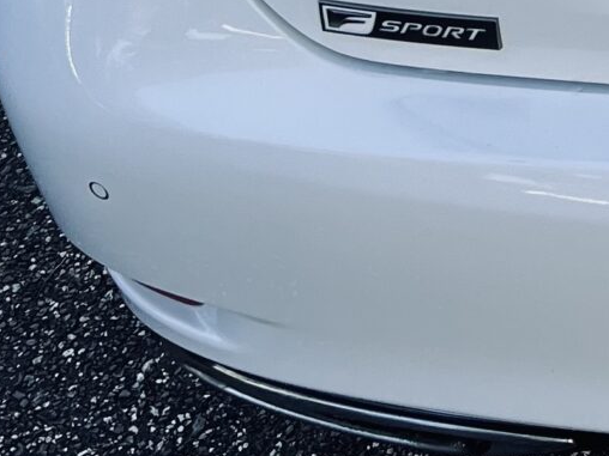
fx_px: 2305
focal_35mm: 131
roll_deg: +0.6
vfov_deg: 10.0
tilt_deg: -28.8
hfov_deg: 13.3
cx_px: 1139
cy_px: -601
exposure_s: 1/791
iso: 50
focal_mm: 5.7
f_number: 1.5
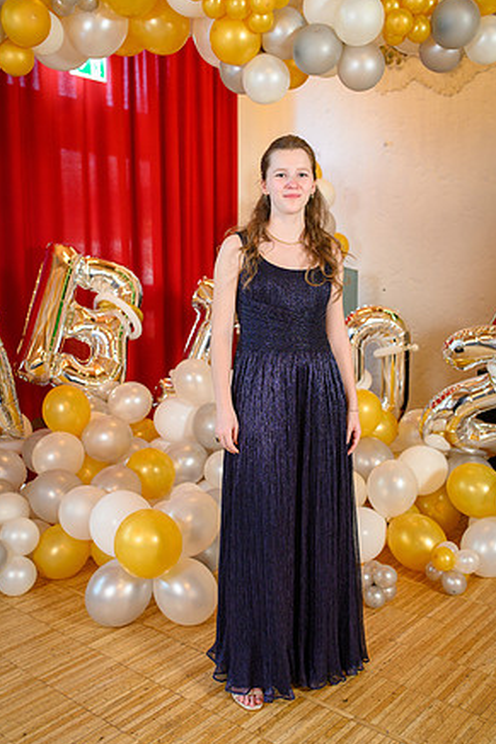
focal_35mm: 36
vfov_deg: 53.1
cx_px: 248
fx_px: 745
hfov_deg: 36.8
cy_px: 375
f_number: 3.5
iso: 1250
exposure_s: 1/100
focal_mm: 35
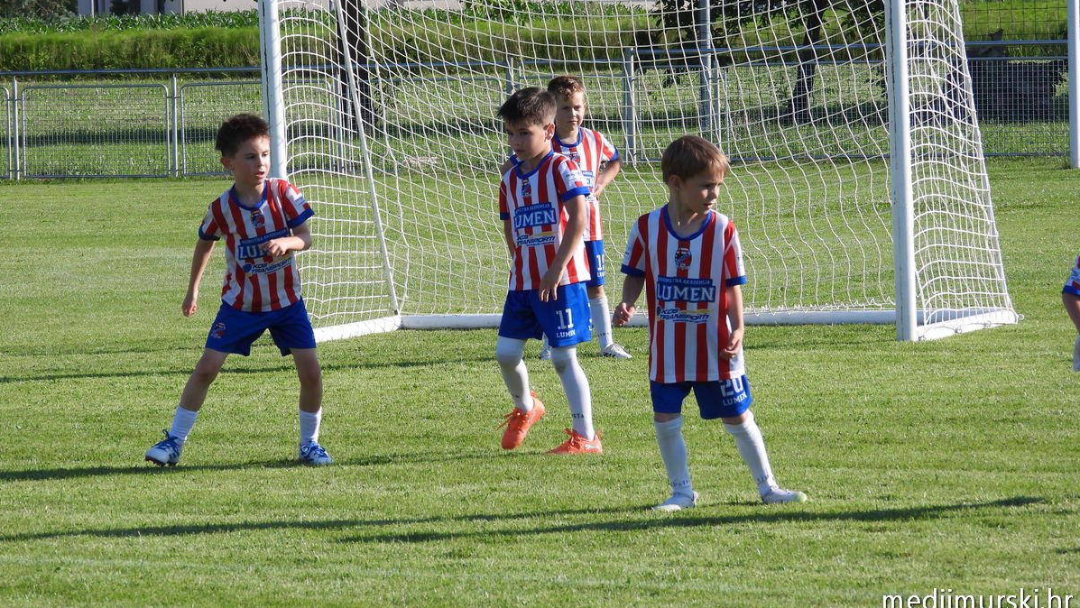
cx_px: 540
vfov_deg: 6.0
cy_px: 232
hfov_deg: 10.7
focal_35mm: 202
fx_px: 5786
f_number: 4.5
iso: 100
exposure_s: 1/640
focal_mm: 33.2
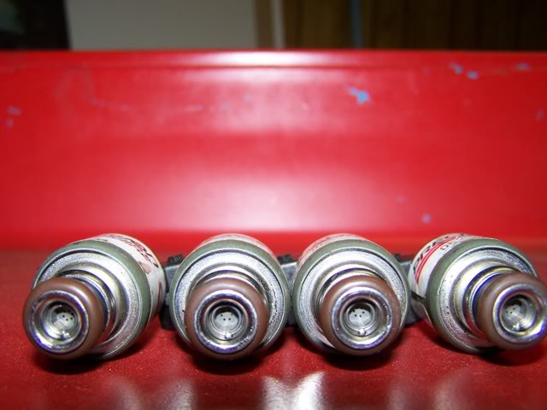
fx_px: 600
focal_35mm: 38
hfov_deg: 49.0
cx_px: 274
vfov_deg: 37.7
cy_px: 205
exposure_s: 1/60
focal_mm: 6.3
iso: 80
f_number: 2.8
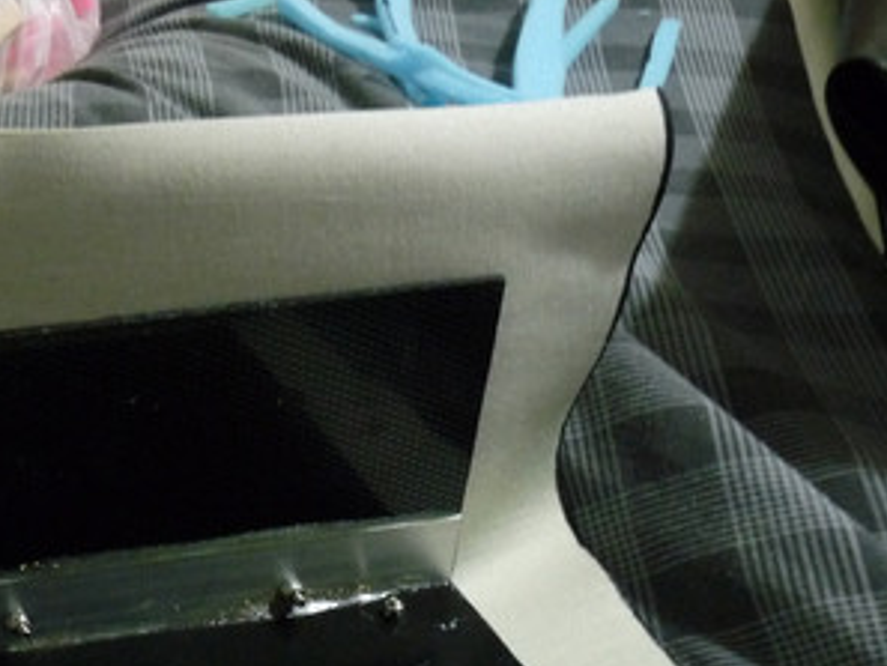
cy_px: 684
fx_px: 1769
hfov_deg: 26.4
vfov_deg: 20.6
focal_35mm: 69
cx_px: -33
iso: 400
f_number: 3.6
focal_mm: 5.8
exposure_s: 1/5
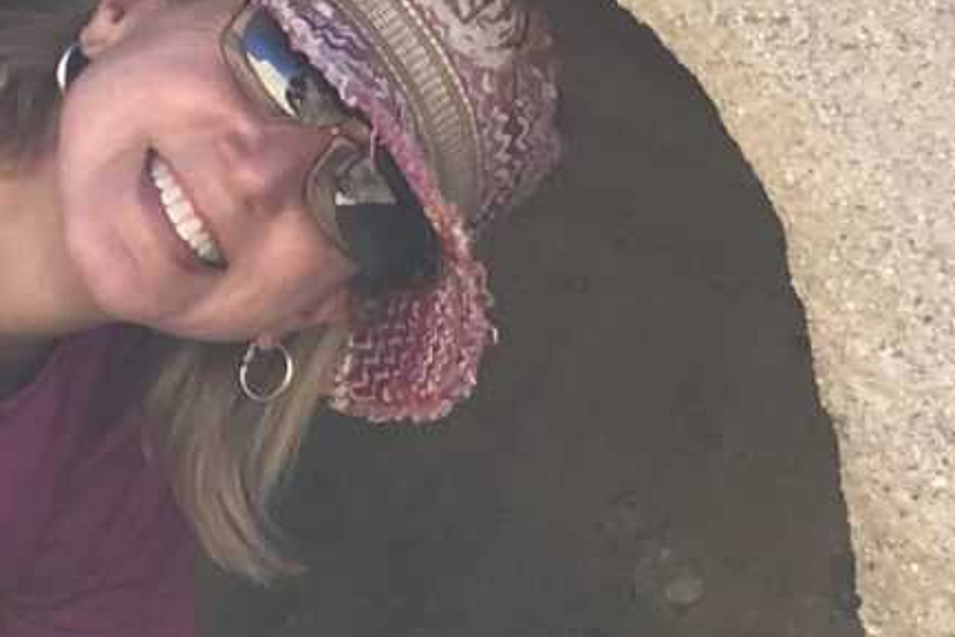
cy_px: 417
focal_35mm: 172
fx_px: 4564
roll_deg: +0.6
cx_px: -194
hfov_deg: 11.7
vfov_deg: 8.0
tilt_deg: -2.8
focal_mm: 3.99
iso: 20
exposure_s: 1/840
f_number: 1.8
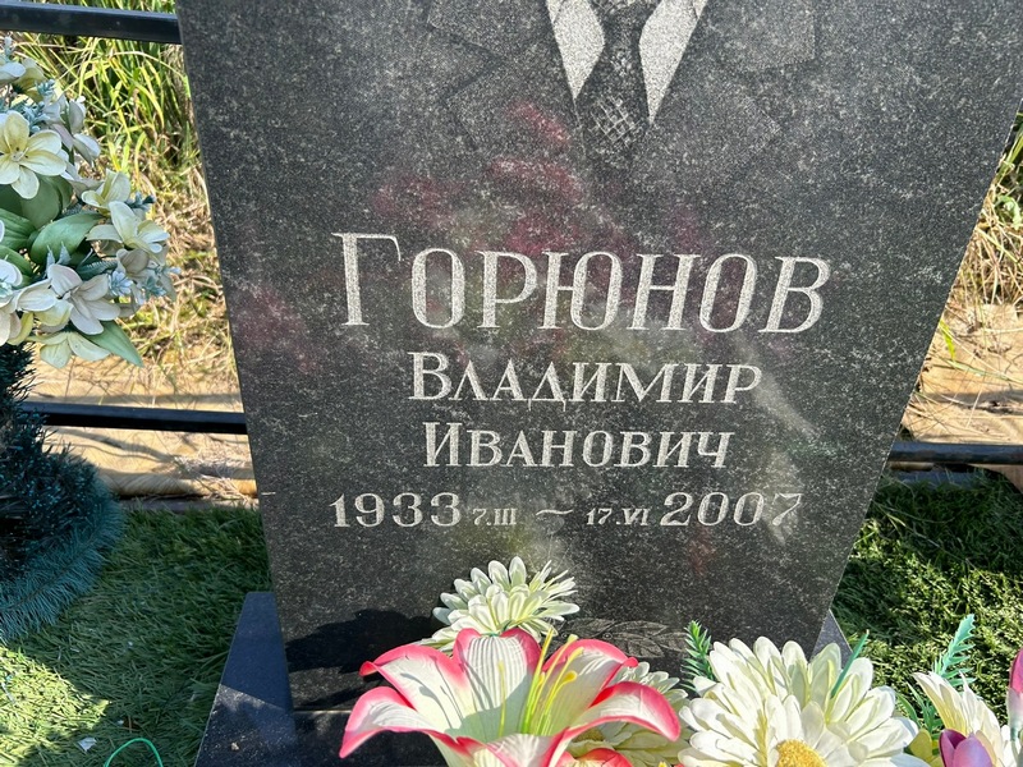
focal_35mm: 26
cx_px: 512
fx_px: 768
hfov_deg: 67.3
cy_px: 384
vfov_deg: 53.1
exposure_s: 1/1196
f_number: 1.5
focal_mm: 5.7
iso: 50
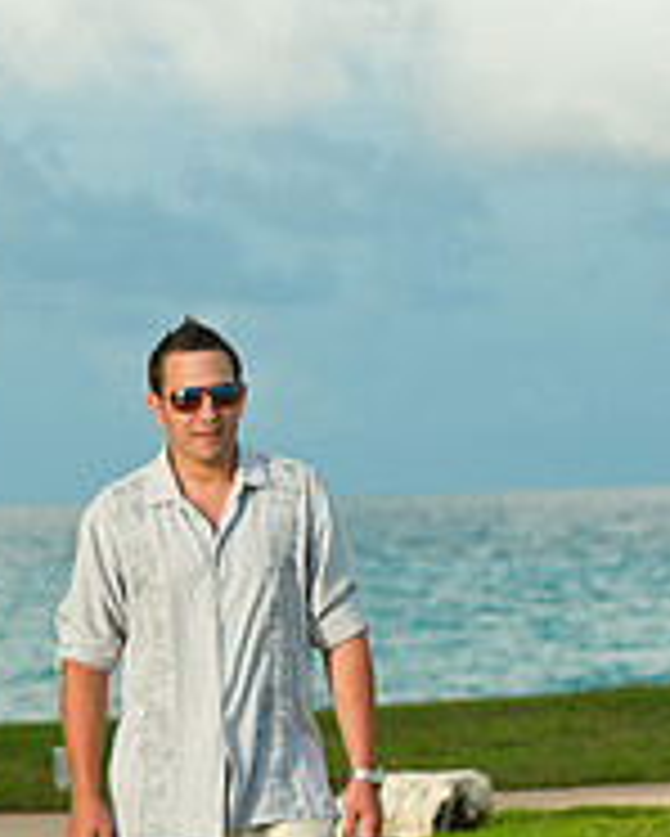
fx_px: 5052
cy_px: 644
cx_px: 101
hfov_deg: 7.6
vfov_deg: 9.4
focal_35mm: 204
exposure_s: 1/1250
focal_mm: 90
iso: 200
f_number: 4
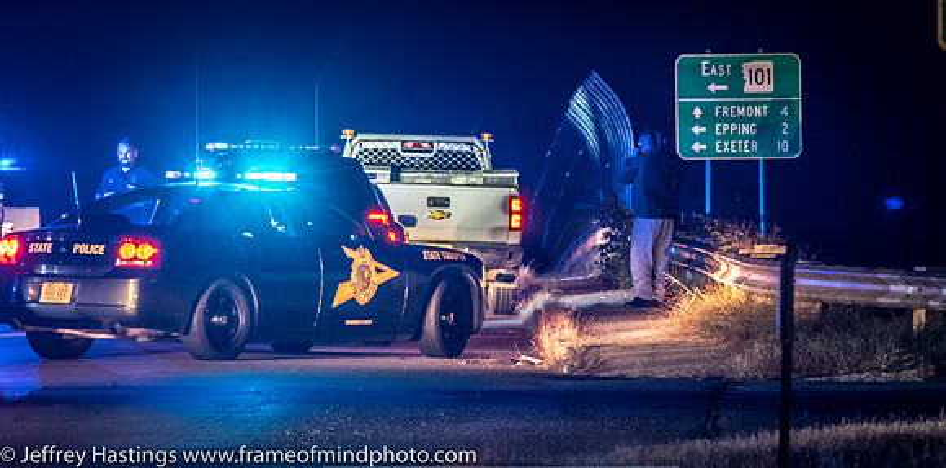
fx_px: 8097
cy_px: 199
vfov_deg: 3.3
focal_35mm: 332
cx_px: 441
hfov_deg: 6.7
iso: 2000
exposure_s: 1/15
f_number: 5.6
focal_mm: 190
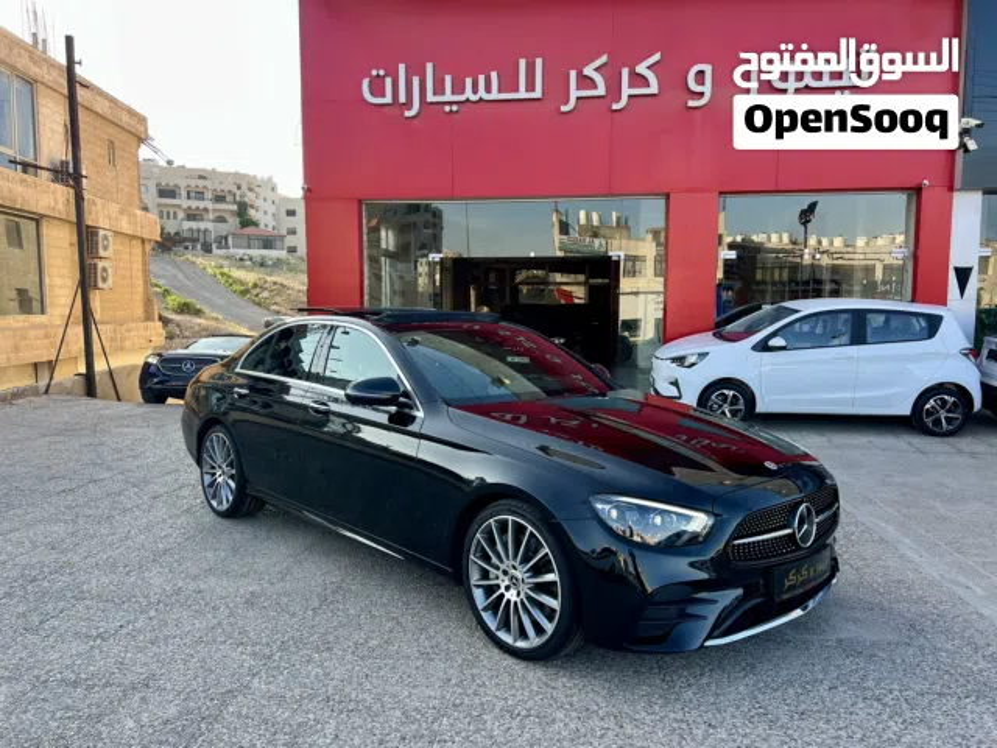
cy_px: 374
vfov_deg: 53.1
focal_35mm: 26
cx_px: 498
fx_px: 749
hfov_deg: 67.3
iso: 50
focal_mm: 5.7
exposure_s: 1/558
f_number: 1.5
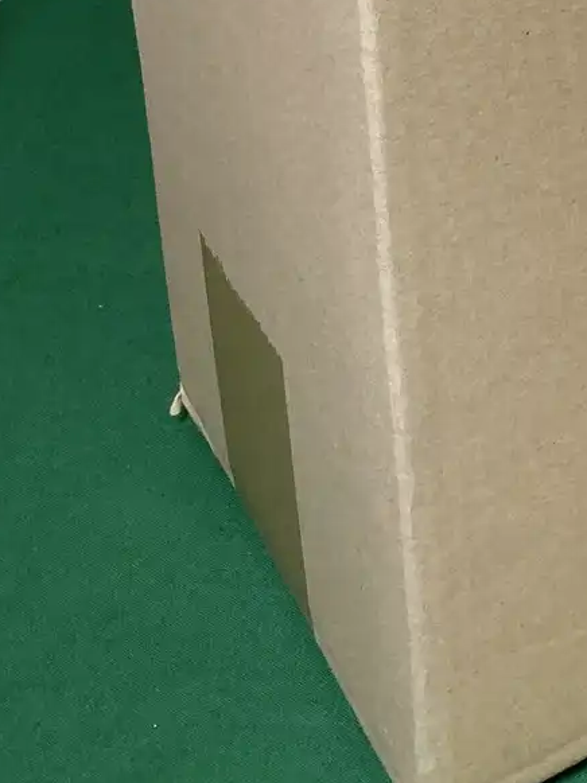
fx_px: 2195
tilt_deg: -23.8
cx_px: 914
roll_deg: -0.7
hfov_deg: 14.1
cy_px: -449
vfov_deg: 17.8
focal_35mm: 97
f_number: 1.8
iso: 80
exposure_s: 1/100
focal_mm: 3.99
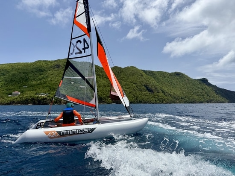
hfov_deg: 71.6
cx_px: 118
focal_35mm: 24
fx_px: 163
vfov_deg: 56.8
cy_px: 88
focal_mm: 6.76
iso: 80
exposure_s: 1/6711
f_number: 1.78
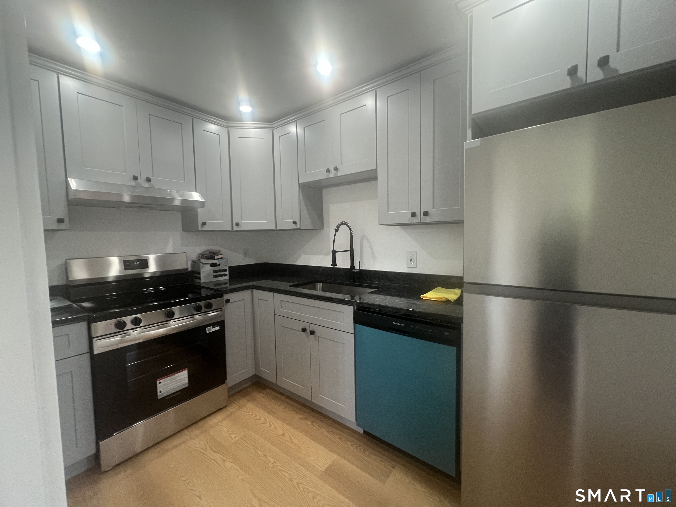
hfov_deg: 106.2
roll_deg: +1.3
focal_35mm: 13
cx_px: 338
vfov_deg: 89.9
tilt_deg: -3.3
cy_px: 254
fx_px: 254
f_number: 1.8
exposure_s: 1/120
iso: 250
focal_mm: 1.57
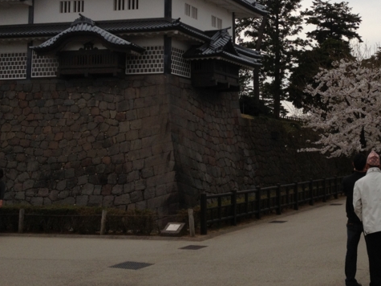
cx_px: 274
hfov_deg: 32.2
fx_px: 649
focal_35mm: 59
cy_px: 83
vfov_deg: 24.6
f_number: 2.4
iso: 64
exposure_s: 1/2208
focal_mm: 4.28
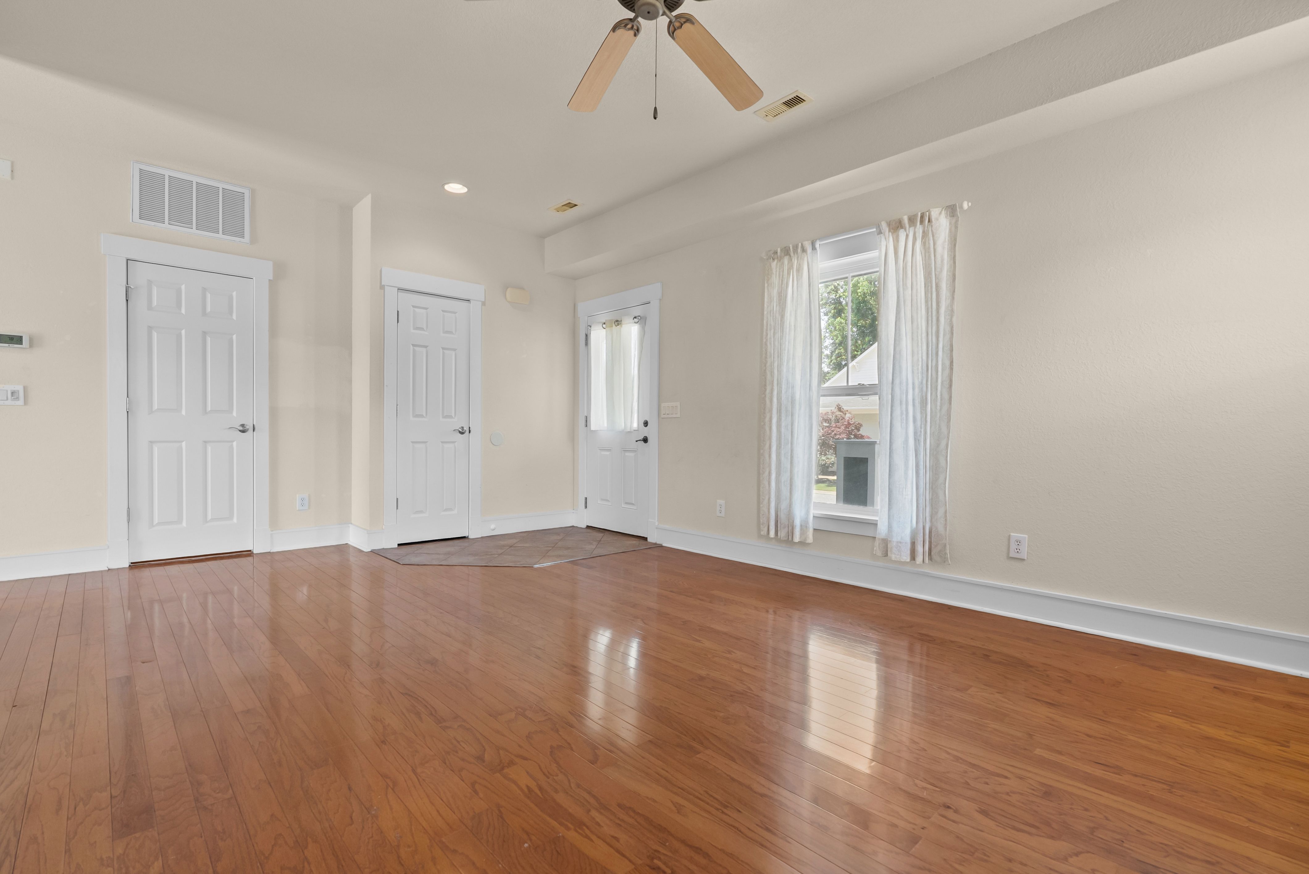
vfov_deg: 73.8
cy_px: 437
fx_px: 582
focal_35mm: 16
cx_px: 654
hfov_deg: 96.7
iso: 1000
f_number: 7.1
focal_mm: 16
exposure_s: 1/6
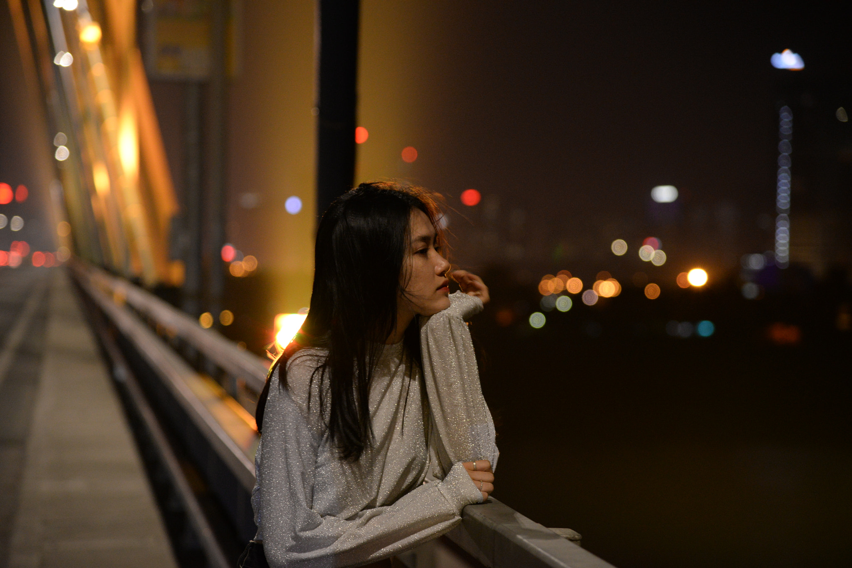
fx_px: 2840
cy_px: 284
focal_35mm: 120
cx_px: 426
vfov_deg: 11.4
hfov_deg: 17.1
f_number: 4
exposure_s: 1/30
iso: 2500
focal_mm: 120
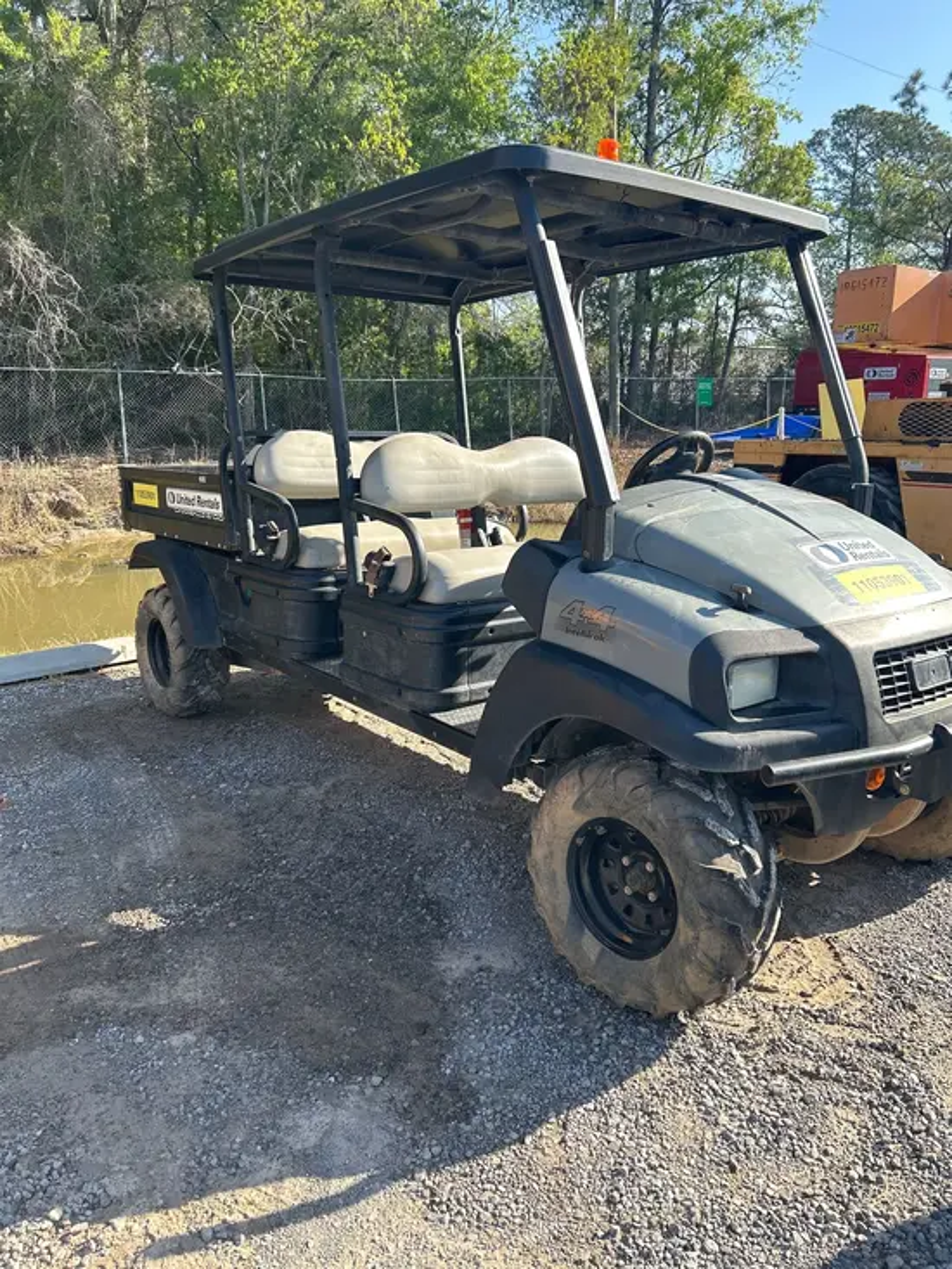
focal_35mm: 26
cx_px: 476
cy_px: 634
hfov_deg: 53.1
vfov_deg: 67.3
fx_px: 953
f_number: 1.5
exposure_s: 1/902
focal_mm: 5.7
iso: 50
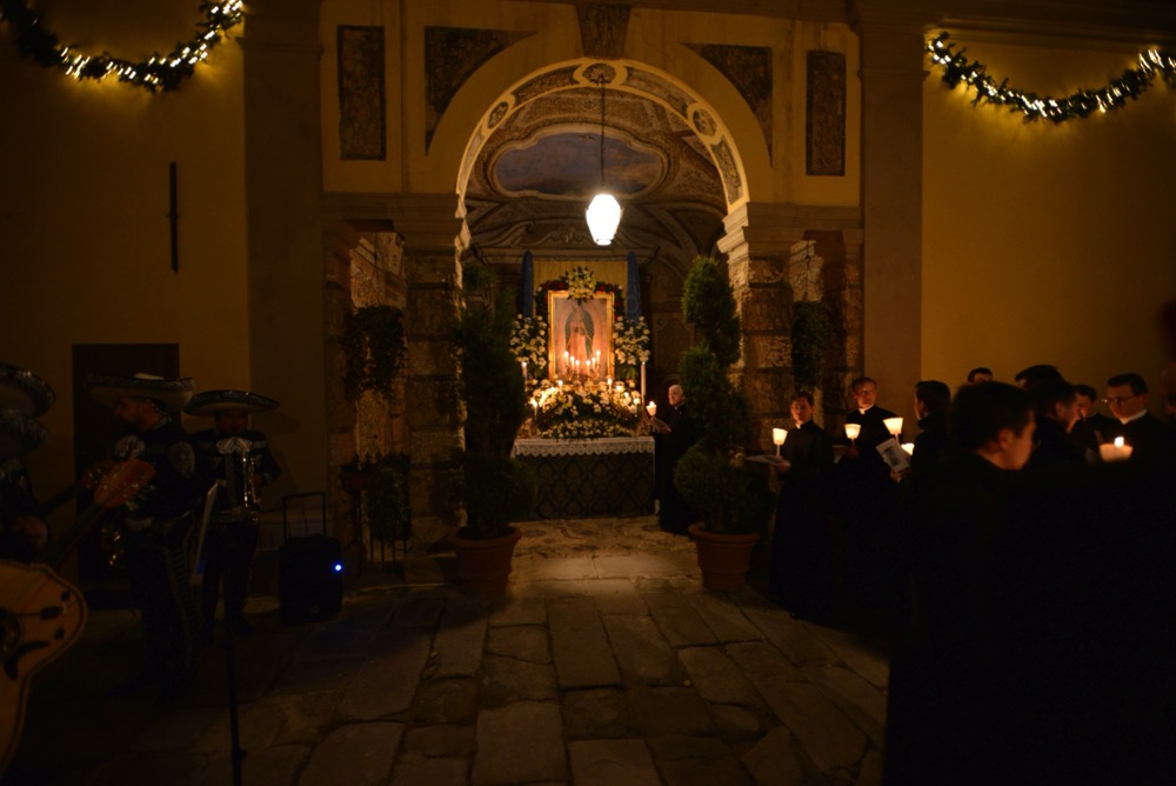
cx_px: 588
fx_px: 556
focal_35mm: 17
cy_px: 393
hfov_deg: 93.2
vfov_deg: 70.5
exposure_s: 1/40
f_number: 3.2
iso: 1600
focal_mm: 17
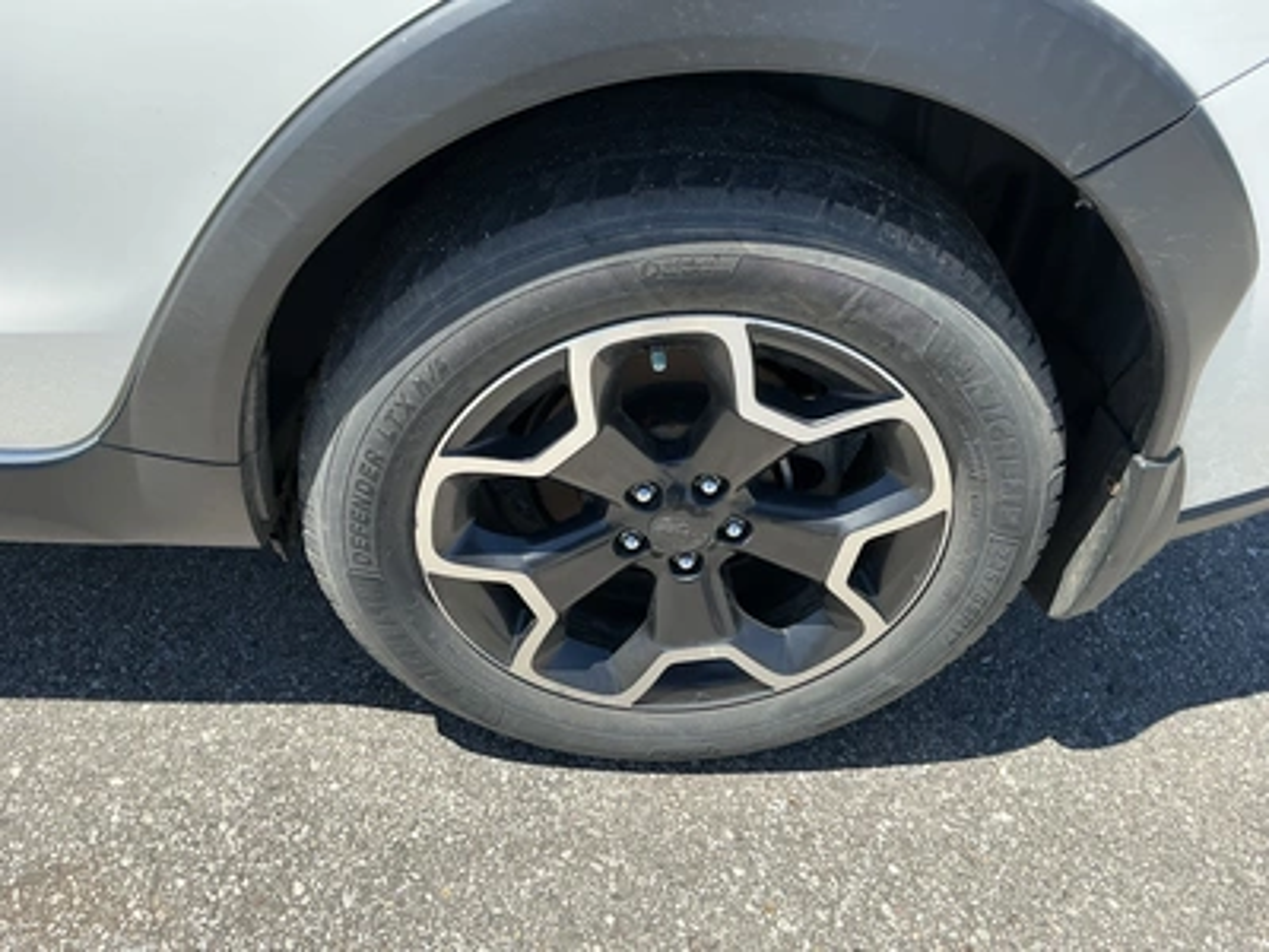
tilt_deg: -42.2
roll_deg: -7.3
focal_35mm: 28
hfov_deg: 63.4
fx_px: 1026
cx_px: 634
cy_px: 476
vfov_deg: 49.7
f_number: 1.8
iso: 25
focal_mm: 3
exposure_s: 1/855
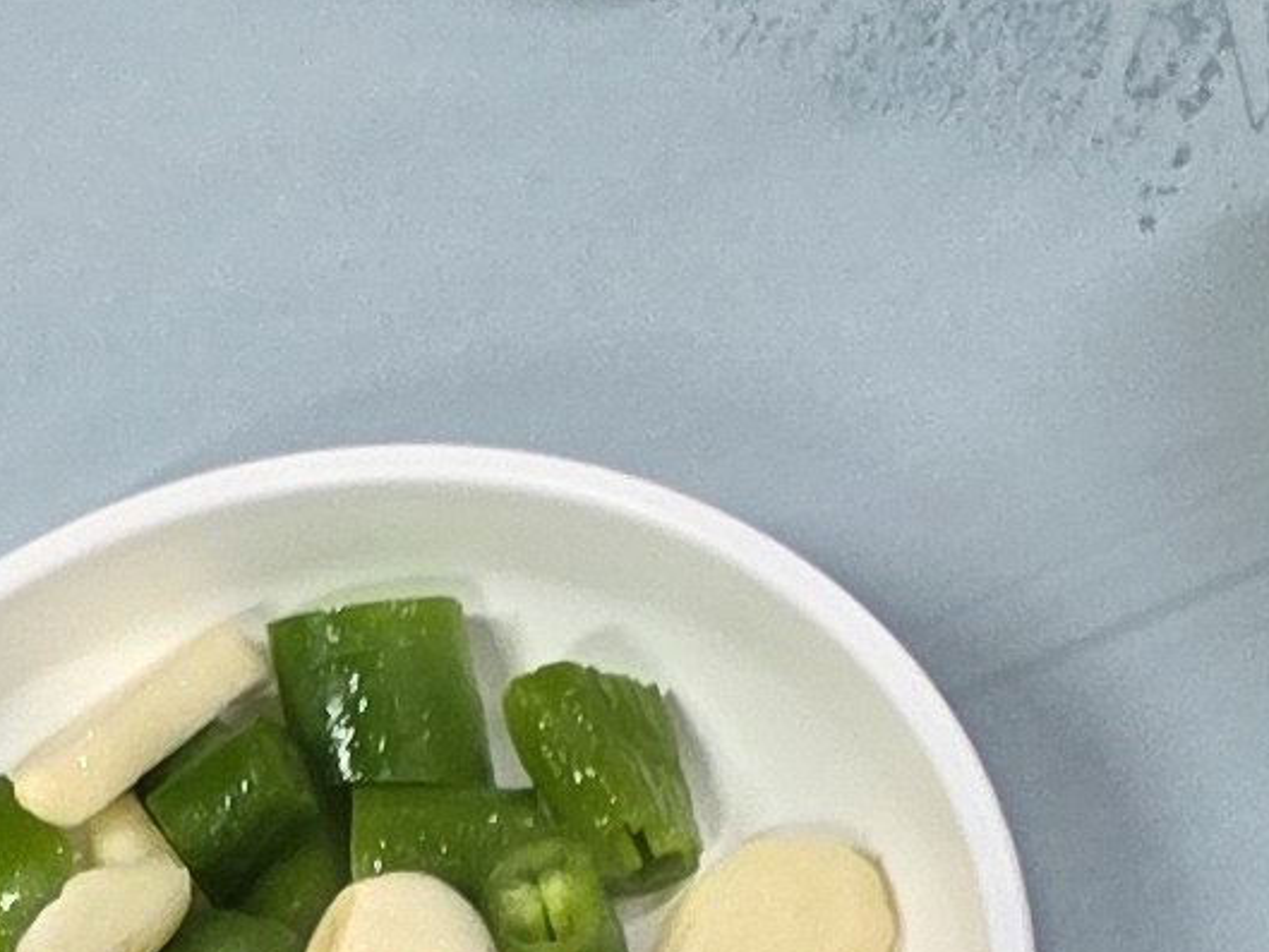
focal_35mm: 174
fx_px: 6380
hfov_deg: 11.1
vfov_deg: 7.4
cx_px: -393
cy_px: 2971
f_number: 1.7
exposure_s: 1/120
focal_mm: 6.3
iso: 250
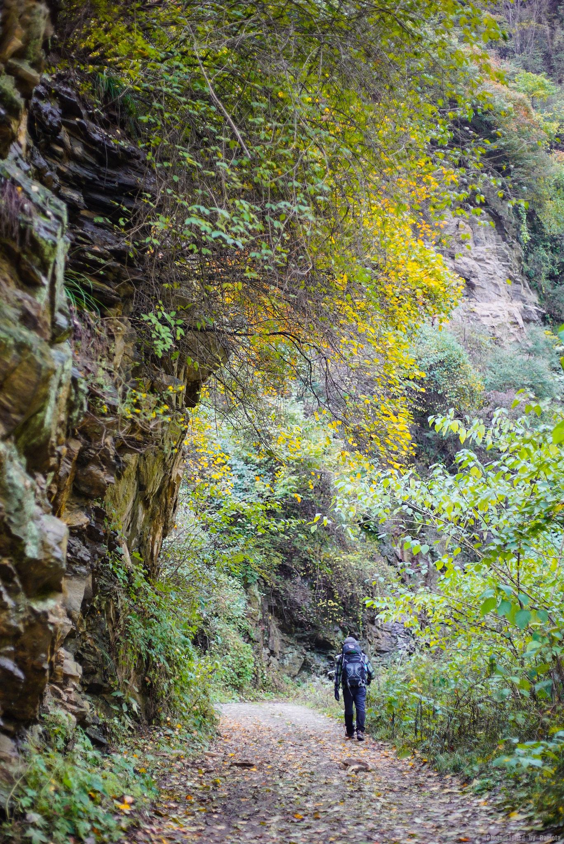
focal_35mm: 50
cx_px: 282
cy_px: 422
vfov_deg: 39.6
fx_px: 1173
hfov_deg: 27.0
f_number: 1.8
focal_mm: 50
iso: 160
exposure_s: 1/250
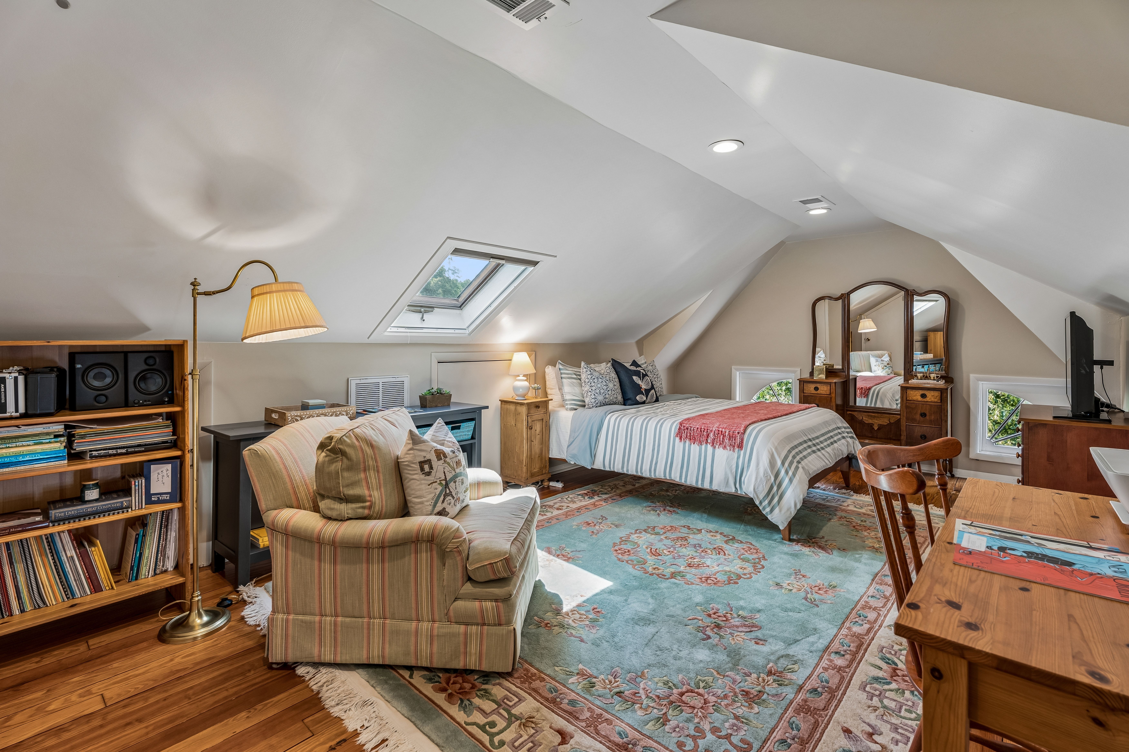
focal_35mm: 16
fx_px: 502
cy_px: 376
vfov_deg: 73.7
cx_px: 564
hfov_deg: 96.7
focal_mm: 16
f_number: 6.3
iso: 250
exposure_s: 1/15
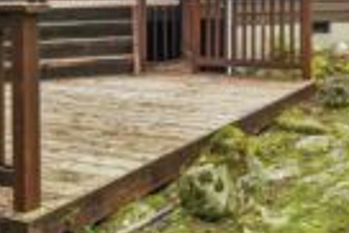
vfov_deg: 23.9
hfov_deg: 36.7
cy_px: -99
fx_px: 456
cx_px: 364
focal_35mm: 47
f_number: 8
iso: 1600
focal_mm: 16
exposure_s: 1/500
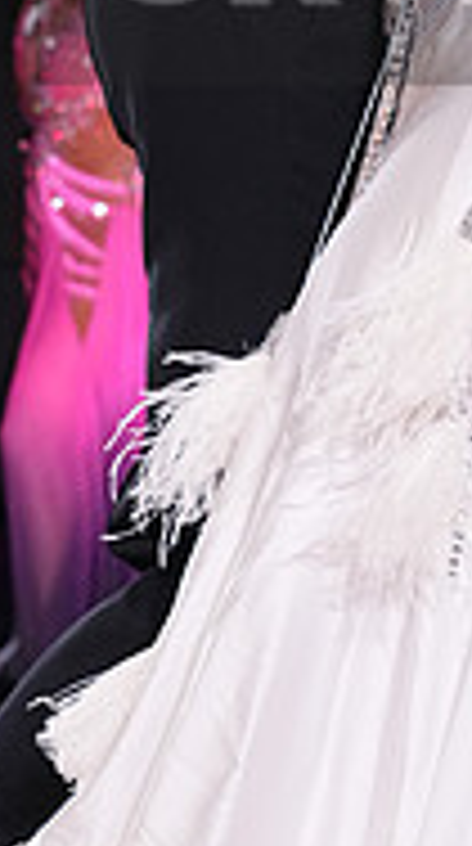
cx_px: 659
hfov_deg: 6.8
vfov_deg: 12.1
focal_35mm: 175
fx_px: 3915
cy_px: -63
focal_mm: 54
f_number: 4
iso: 2500
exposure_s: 1/500
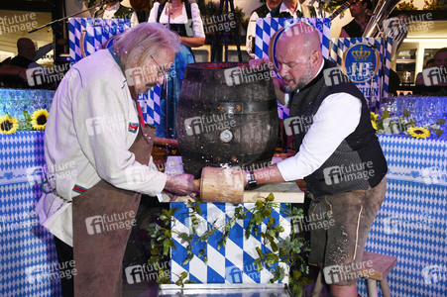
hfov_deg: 46.4
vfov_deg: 31.8
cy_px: 148
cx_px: 224
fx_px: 521
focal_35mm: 42
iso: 3200
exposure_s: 1/200
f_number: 5.6
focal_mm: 42
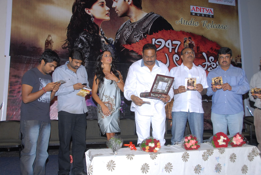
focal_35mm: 33
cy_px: 88
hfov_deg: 57.1
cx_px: 130
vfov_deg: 40.1
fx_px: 240
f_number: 5.6
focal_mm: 22
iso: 500
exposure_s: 1/125
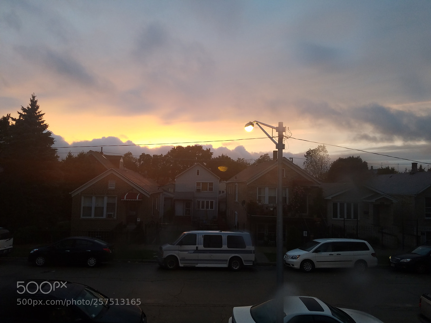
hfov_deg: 67.3
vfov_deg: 53.1
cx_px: 216
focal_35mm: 26
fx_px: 324
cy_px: 162
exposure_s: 1/60
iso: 80
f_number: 1.7
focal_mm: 4.2
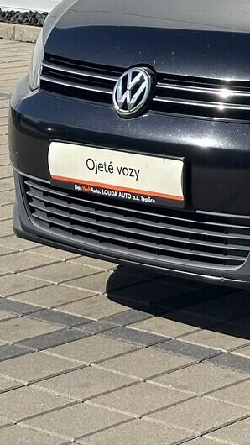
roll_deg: -1.4
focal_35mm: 142
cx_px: 477
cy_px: 19
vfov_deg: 14.9
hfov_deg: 8.2
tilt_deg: -5.4
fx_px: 1674
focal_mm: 6.86
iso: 64
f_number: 1.78
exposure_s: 1/5882
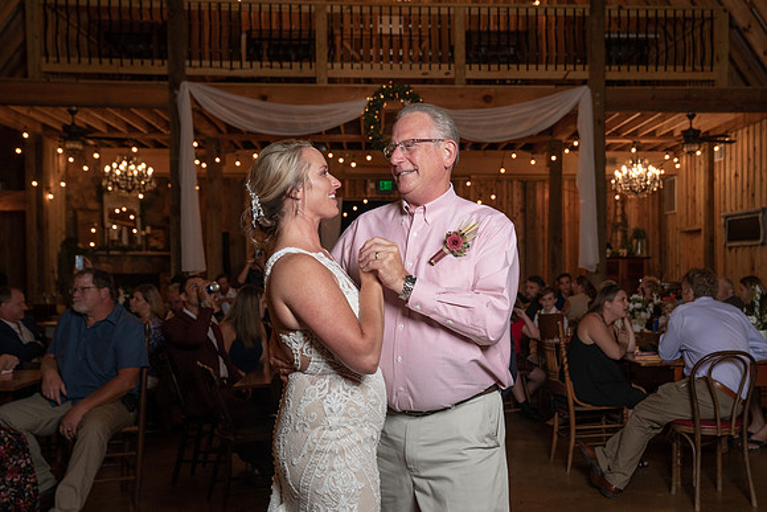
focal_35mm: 40
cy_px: 292
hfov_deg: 48.4
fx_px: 850
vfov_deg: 33.4
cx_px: 437
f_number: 4
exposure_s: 1/200
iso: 1000
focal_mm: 35
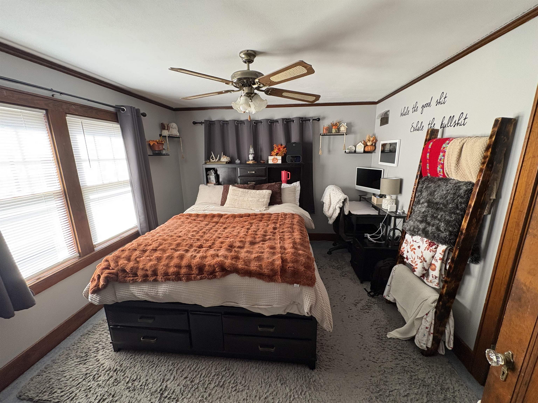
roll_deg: +0.8
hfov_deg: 102.1
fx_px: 218
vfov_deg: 85.7
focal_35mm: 14
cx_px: 269
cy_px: 202
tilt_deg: -12.3
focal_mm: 2.22
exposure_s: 1/65
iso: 200
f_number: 2.2
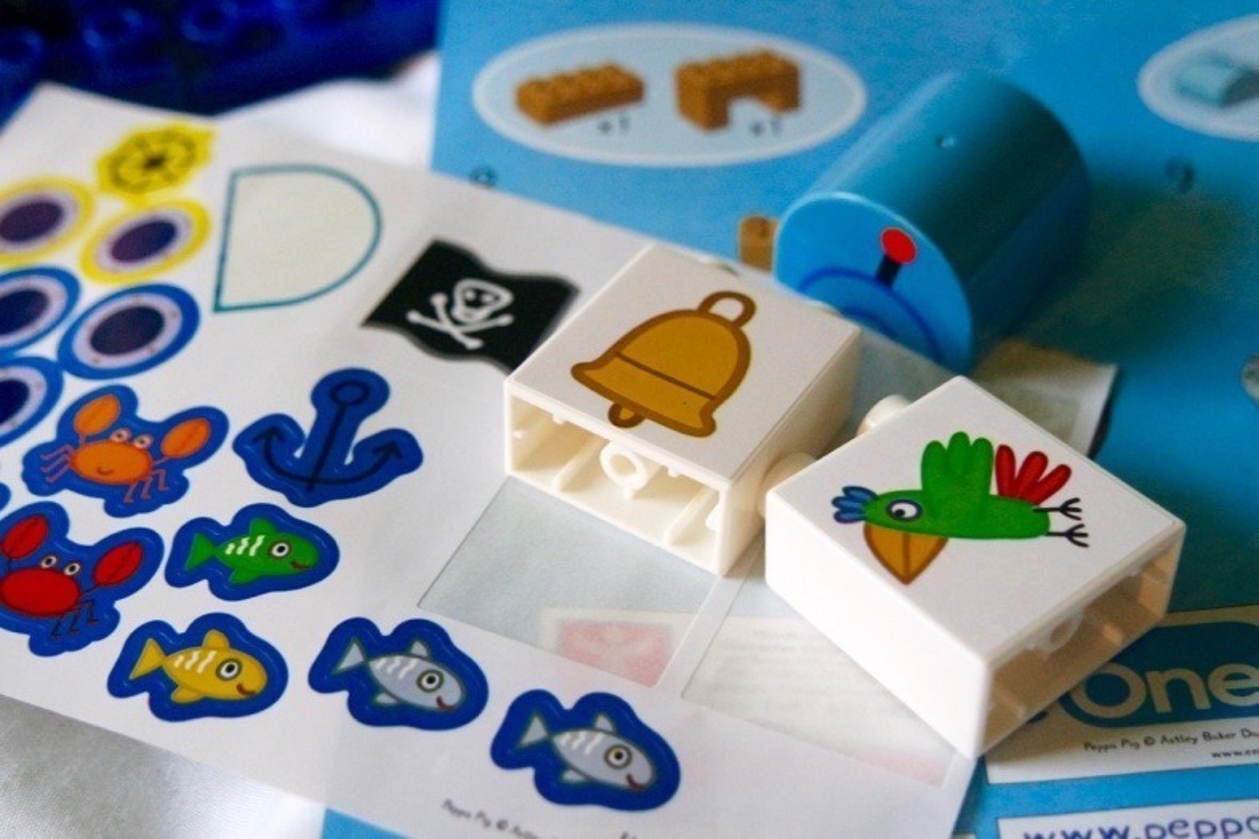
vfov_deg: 28.6
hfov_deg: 41.9
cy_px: 420
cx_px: 630
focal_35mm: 47
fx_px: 1644
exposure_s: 1/60
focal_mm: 31
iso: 1600
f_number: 4.5
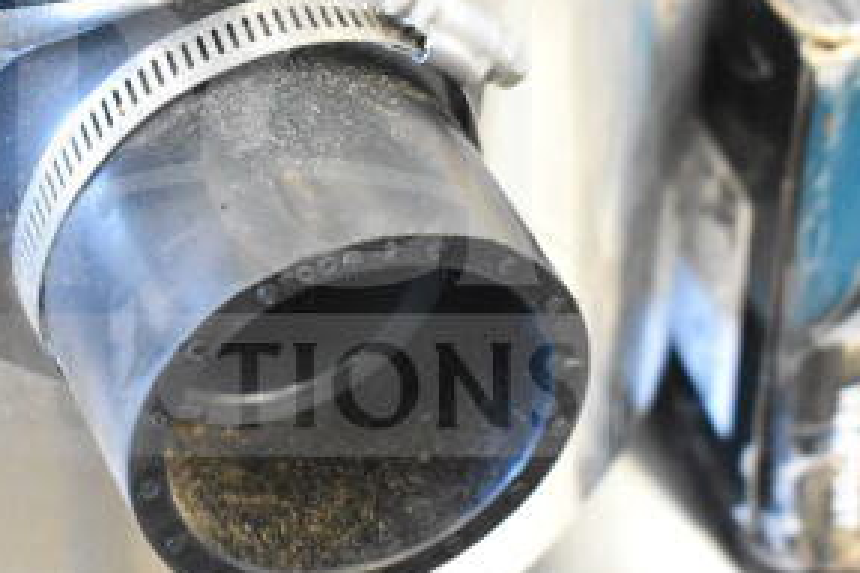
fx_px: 3417
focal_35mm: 143
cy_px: 219
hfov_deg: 14.3
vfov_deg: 9.6
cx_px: 272
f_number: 5
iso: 8000
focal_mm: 45
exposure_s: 1/80
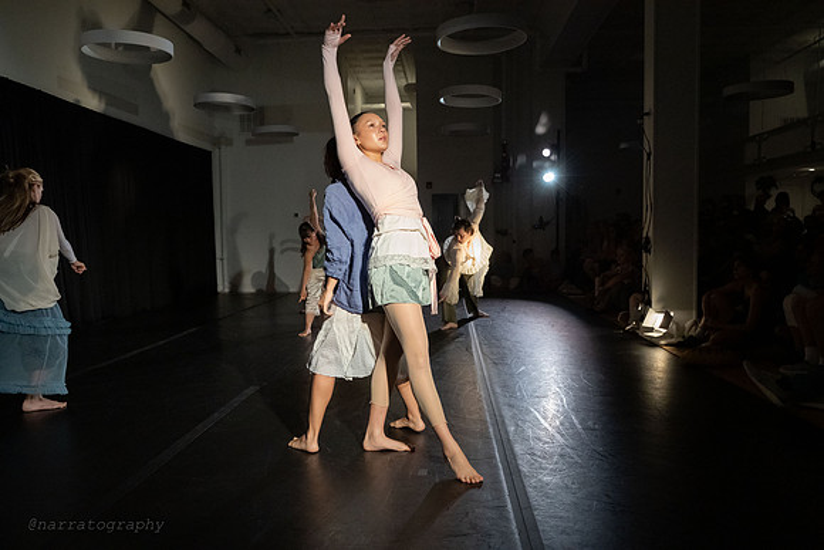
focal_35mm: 28
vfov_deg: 46.4
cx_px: 412
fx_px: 641
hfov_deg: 65.5
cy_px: 275
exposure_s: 1/400
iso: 6400
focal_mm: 28
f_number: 5
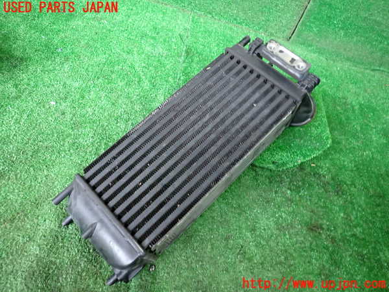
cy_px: 146
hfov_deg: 69.4
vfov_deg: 54.9
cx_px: 194
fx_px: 281
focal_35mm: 25
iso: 500
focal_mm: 4.5
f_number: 2
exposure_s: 1/30
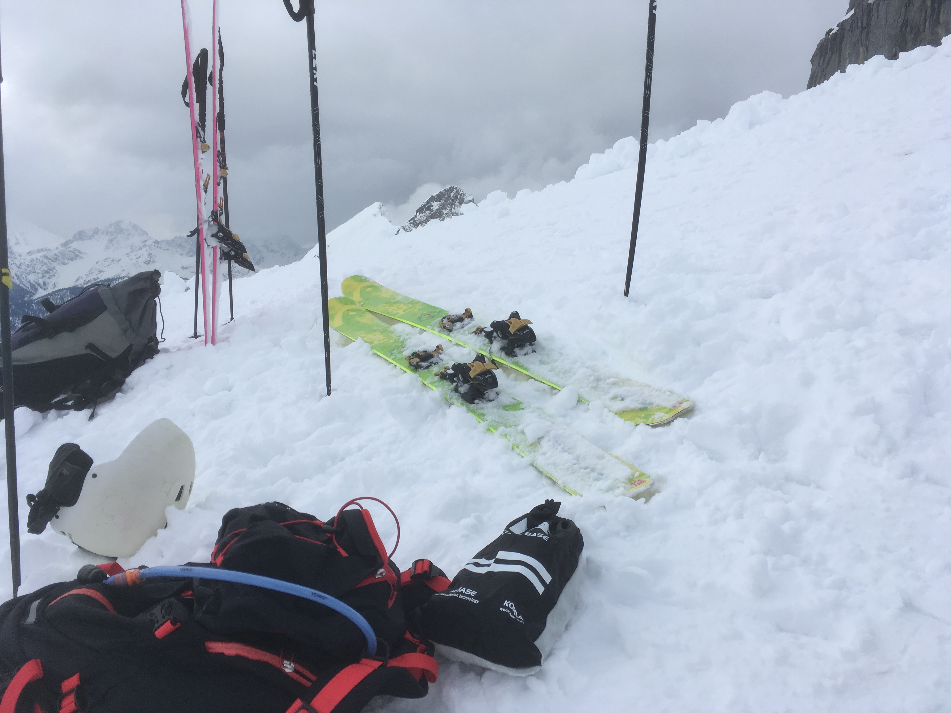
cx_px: 476
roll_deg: -2.6
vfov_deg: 48.2
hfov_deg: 61.7
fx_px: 797
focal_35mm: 29
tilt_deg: -8.3
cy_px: 356
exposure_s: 1/2481
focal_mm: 4.15
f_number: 2.2
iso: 25
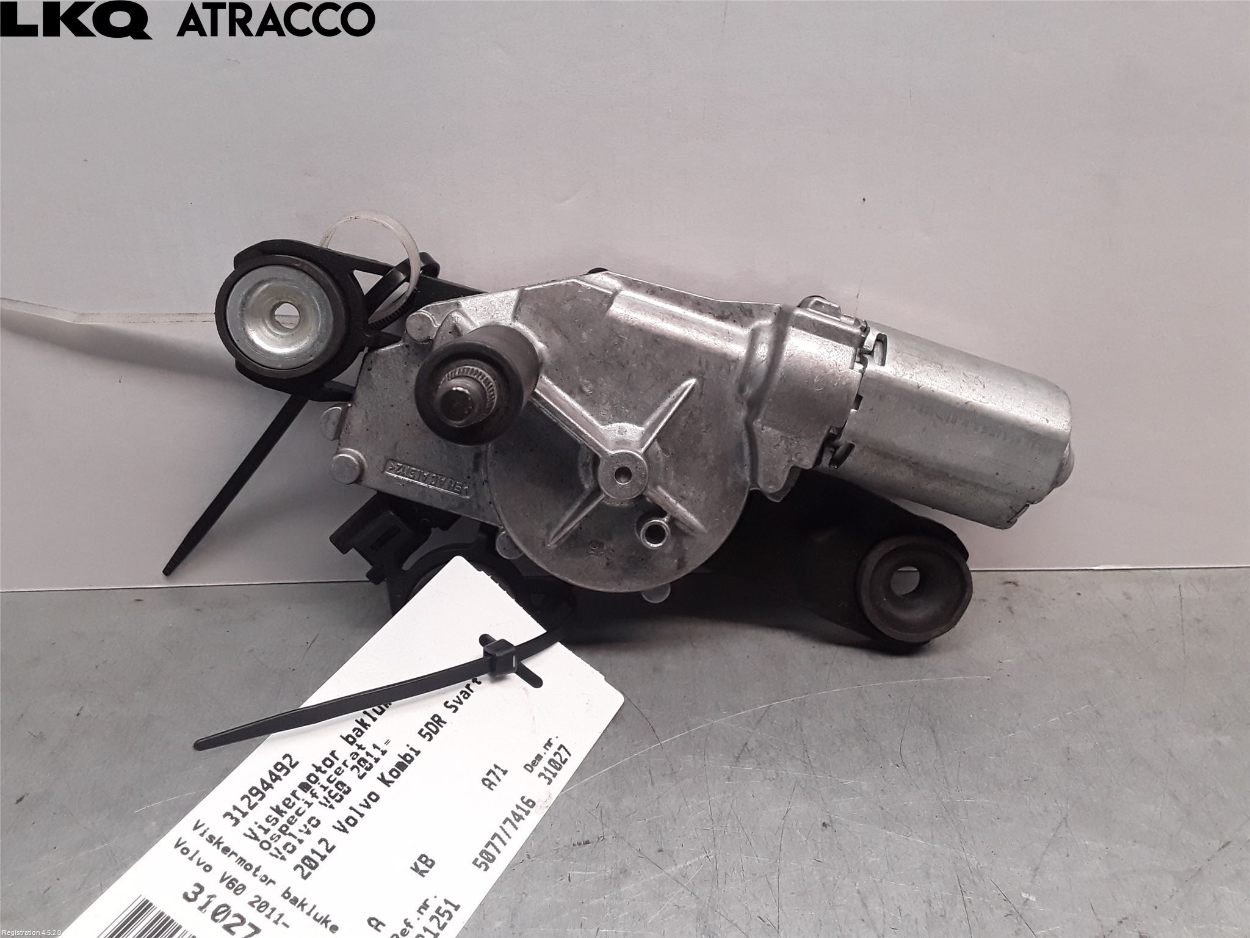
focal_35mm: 28
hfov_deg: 63.4
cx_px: 625
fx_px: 1011
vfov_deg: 49.7
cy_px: 469
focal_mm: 2.91
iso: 100
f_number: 1.9
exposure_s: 1/118
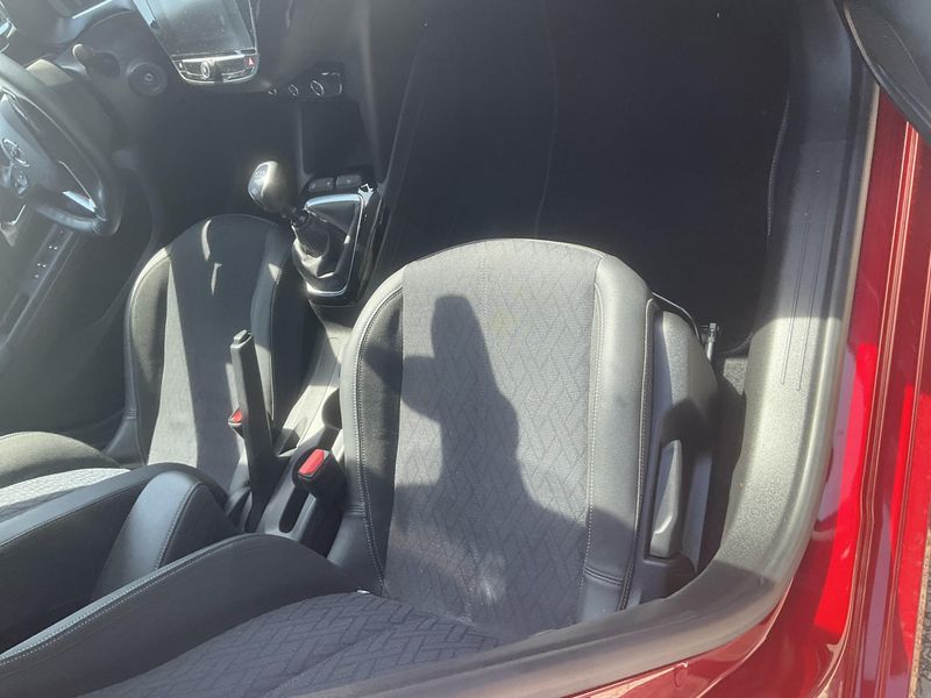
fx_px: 780
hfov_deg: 61.7
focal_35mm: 29
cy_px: 349
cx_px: 466
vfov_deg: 48.2
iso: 32
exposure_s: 1/172
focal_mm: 3
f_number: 1.8
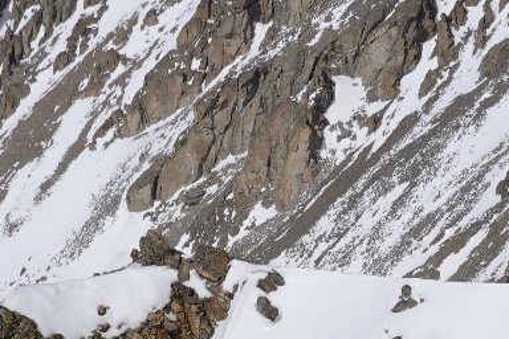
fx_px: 2531
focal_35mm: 179
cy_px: 621
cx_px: 244
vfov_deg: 7.4
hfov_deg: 11.5
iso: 100
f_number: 6.3
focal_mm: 15.9
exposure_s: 1/1000
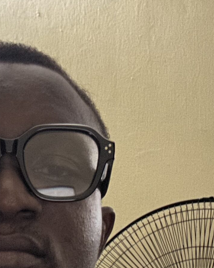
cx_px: -13
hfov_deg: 17.7
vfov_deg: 20.1
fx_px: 665
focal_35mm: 84
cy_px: 382
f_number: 1.9
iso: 800
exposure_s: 1/5
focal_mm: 2.69
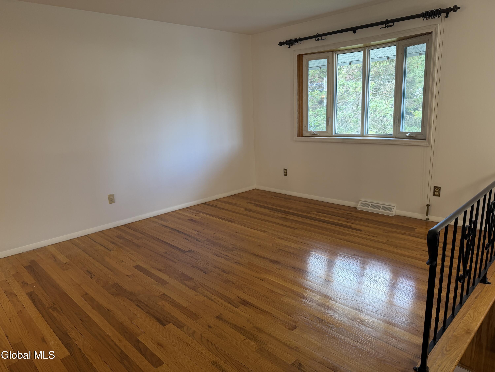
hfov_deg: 71.6
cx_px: 248
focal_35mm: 24
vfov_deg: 56.8
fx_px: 343
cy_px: 186
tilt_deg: -11.9
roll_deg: +2.8
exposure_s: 1/60
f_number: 1.78
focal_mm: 6.76
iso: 100
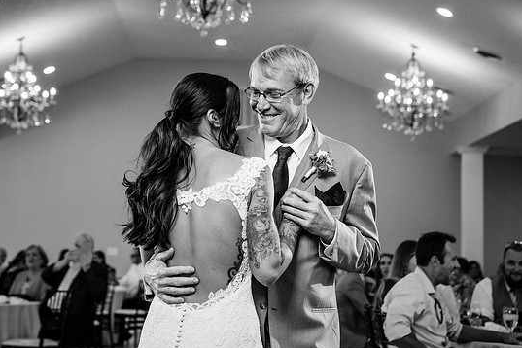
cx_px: 208
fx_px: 1276
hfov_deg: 23.1
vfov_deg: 15.5
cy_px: 141
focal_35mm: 88
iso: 2000
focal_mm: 63
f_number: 4
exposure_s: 1/250
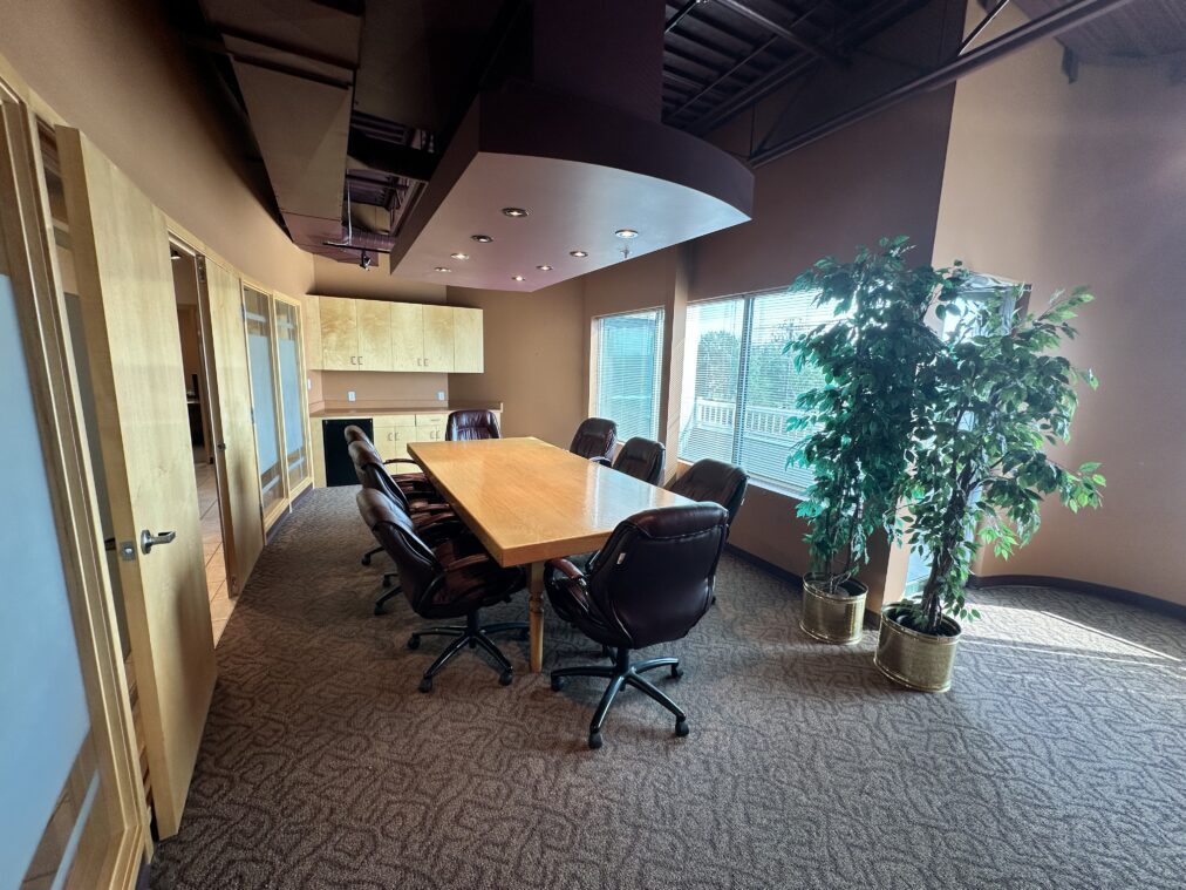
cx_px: 593
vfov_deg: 85.7
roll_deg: -1.2
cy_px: 445
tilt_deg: -8.5
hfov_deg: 102.1
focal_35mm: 14
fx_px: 480
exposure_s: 1/120
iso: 50
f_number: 2.2
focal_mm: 2.22
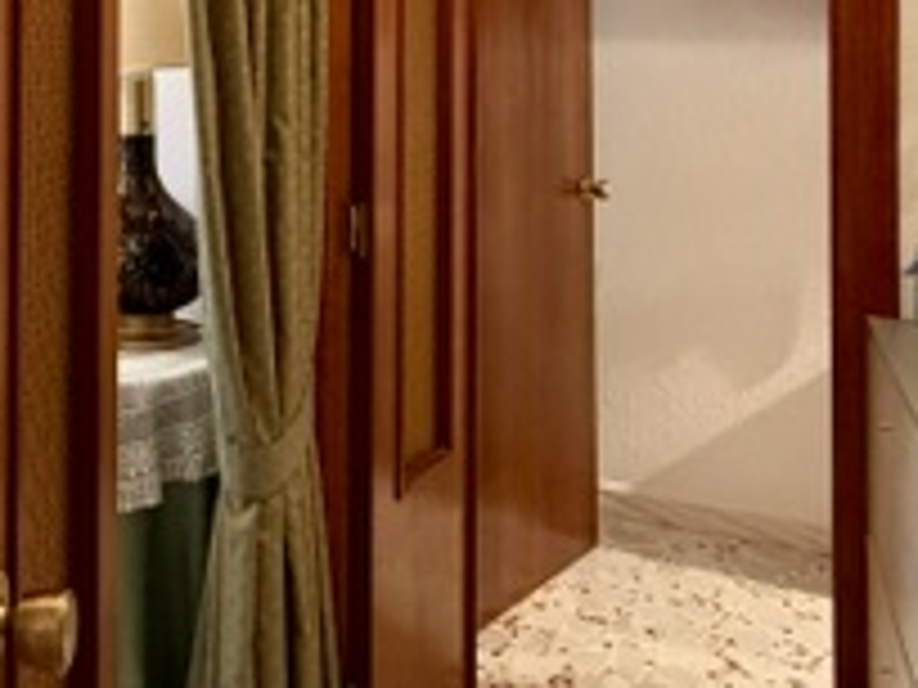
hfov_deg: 38.9
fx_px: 1167
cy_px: 31
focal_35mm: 44
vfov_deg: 30.9
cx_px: 40
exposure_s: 1/50
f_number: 2.2
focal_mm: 2.22
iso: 800
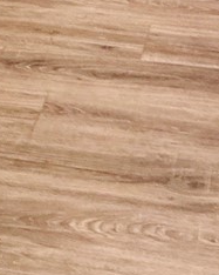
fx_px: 1005
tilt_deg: -13.0
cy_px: -275
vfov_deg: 13.4
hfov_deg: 12.4
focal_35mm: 124
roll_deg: +2.8
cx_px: 59
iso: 320
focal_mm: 3
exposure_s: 1/40
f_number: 1.8
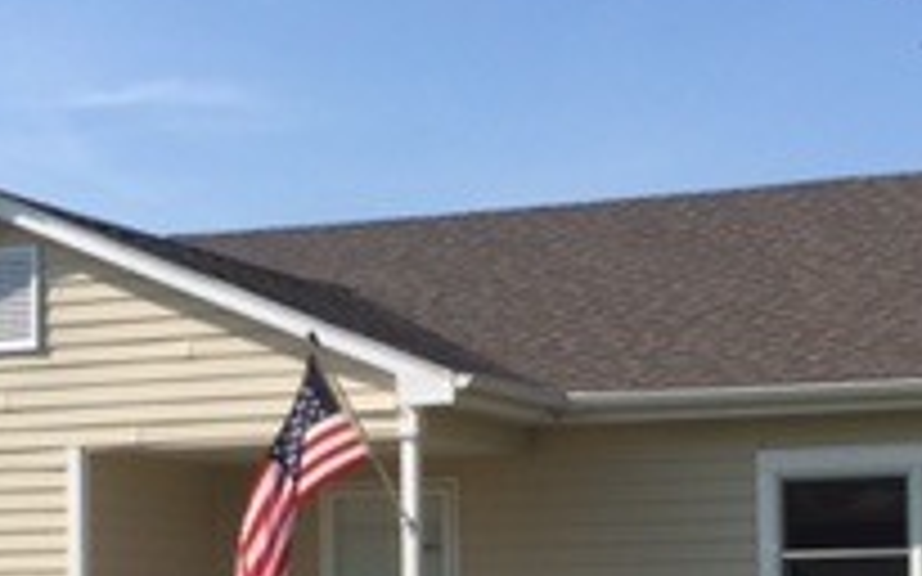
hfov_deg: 21.6
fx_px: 2412
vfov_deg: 13.5
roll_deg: -0.6
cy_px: 544
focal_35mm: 96
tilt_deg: +2.1
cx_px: 499
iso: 32
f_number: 2.2
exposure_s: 1/1883
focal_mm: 4.15
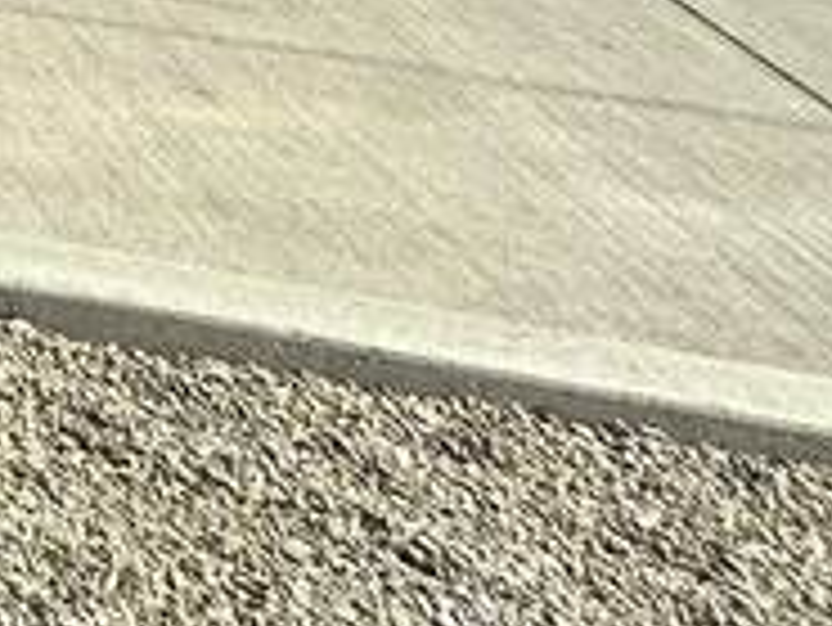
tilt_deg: +14.2
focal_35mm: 97
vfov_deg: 9.8
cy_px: -1459
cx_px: -1660
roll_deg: -0.7
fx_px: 2333
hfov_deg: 11.5
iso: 40
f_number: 2.2
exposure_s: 1/1490
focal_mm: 2.22
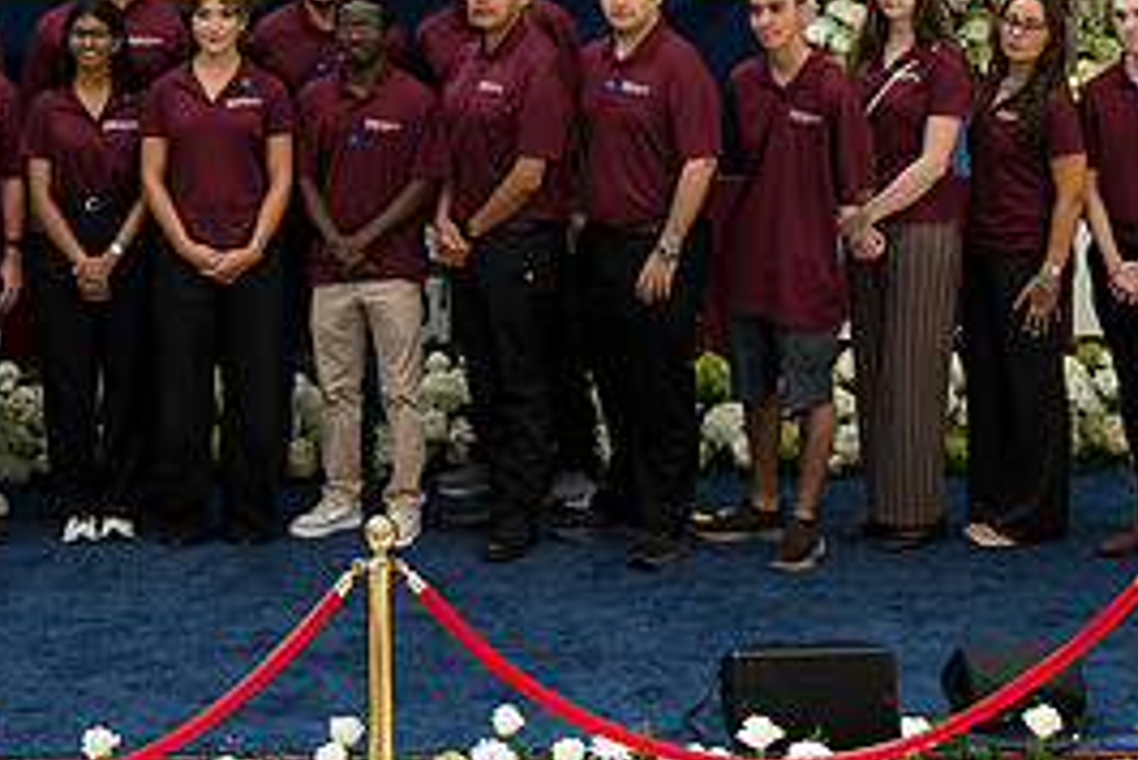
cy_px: -49
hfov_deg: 22.0
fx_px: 2910
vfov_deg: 14.6
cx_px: 361
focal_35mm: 92
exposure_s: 1/250
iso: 100
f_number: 4
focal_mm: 42
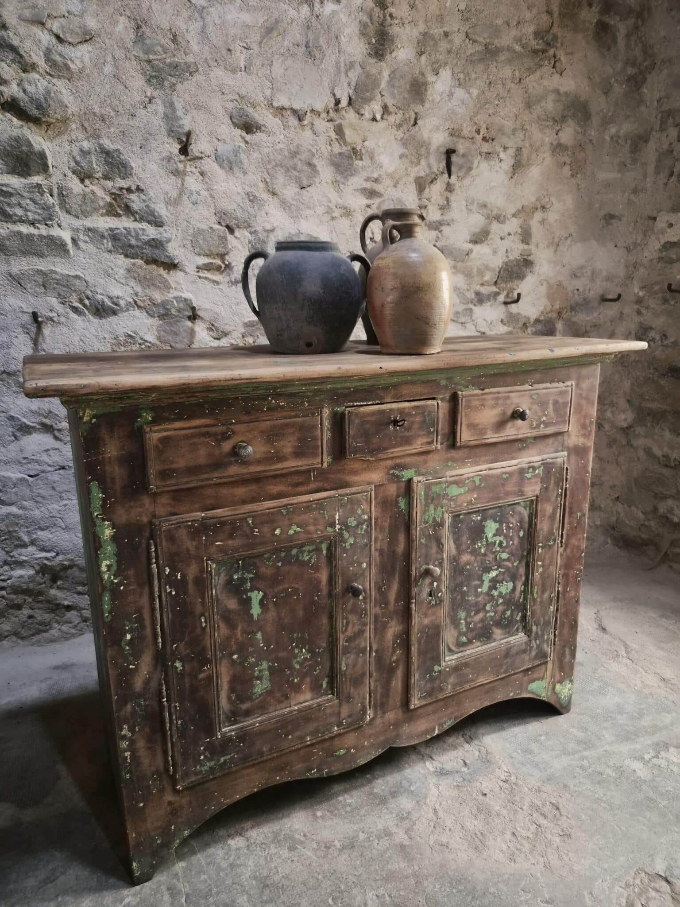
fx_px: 602
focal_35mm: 23
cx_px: 340
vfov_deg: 73.9
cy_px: 454
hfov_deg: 58.9
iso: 1600
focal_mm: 5.4
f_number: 1.8
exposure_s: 1/50
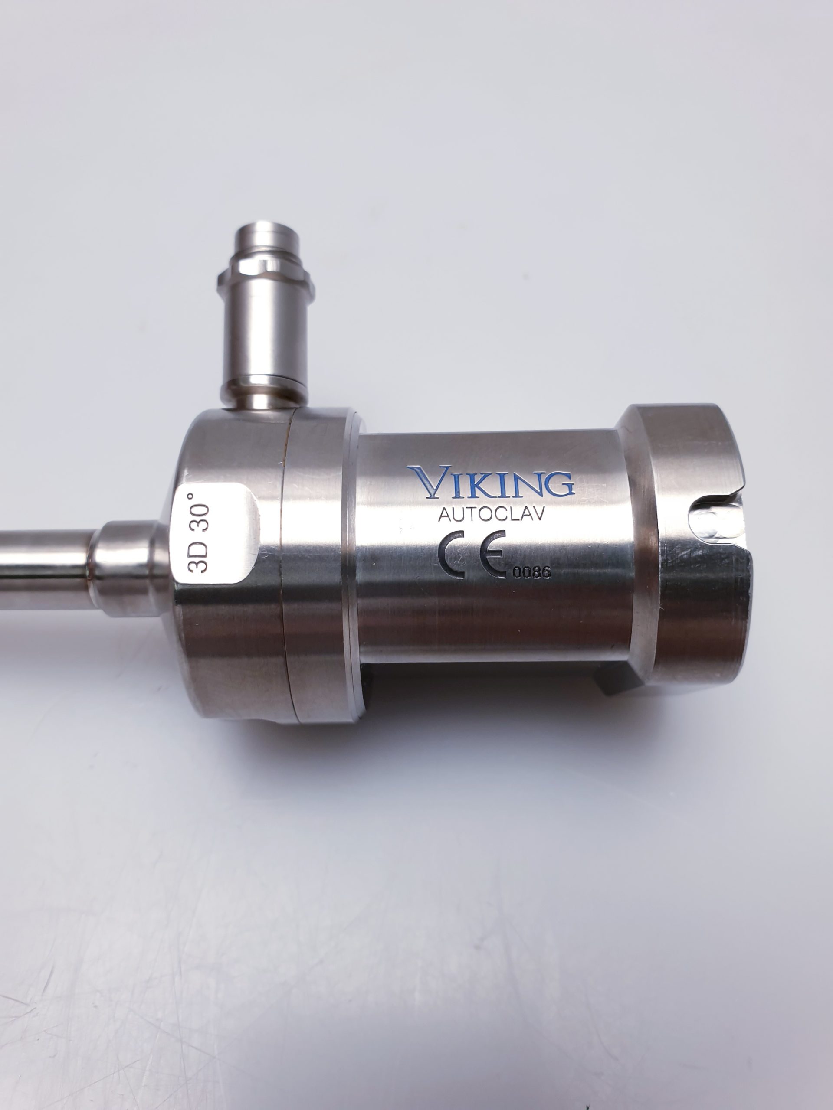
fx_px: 834
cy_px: 555
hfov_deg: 53.1
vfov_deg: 67.3
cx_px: 416
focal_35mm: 26
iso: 50
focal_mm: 4.3
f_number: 2.4
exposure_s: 1/100
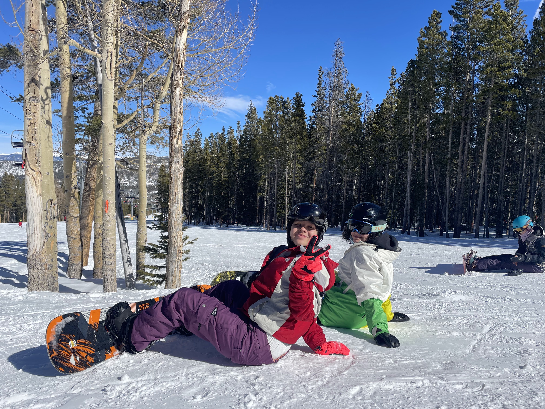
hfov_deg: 67.3
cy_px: 204
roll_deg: -1.1
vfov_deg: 53.1
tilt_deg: -4.3
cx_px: 272
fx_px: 409
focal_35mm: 26
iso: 32
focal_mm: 4.2
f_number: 1.6
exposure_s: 1/6494
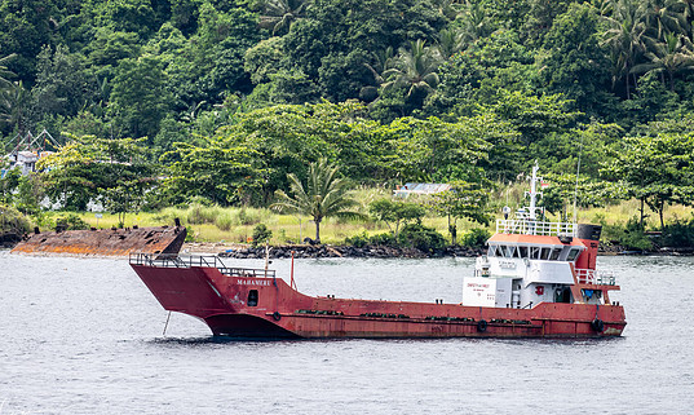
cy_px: 263
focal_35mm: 527
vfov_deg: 2.4
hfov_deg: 4.0
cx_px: 296
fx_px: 9847
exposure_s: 1/500
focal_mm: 400
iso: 320
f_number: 8
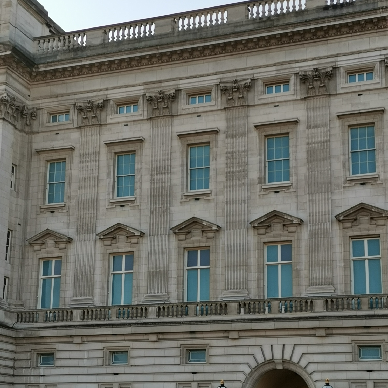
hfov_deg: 26.5
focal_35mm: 65
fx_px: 824
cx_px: 194
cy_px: 239
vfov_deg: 26.4
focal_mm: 4.75
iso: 50
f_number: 1.8
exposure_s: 1/635
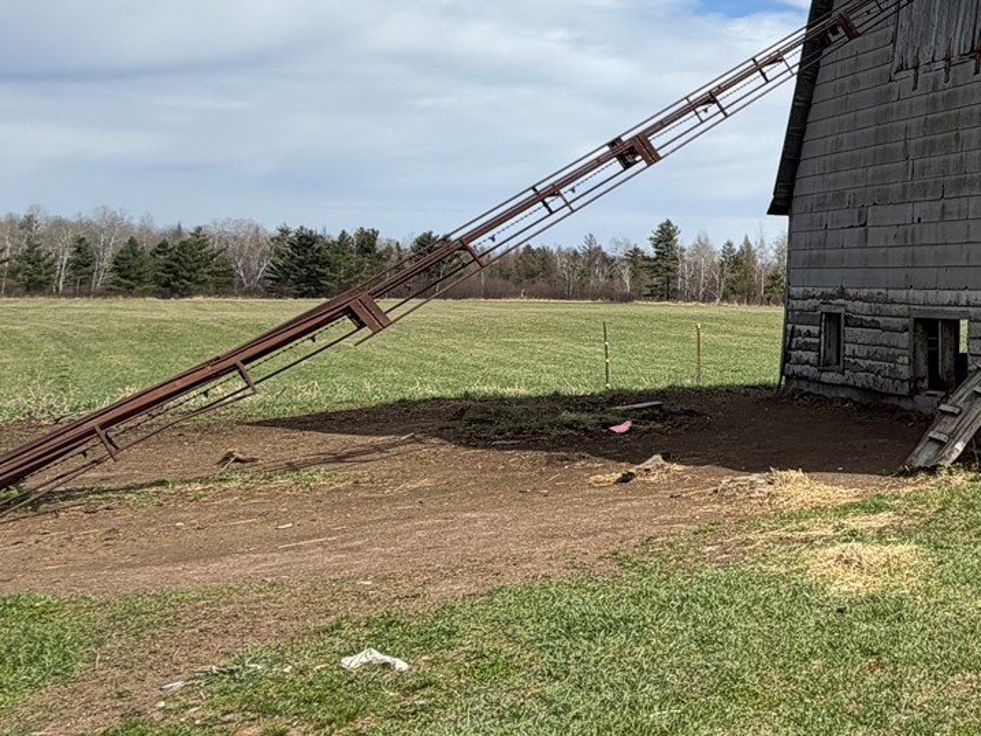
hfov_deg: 35.4
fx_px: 1134
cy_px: 175
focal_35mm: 40
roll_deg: -0.6
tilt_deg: +5.6
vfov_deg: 35.1
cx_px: 1214
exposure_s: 1/970
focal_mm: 2.22
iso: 20
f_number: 2.2
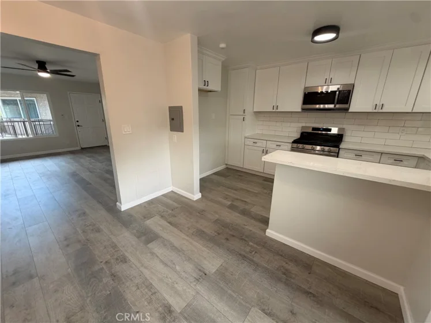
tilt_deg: -14.9
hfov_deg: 102.1
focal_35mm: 14
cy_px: 162
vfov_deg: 85.7
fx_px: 174
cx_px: 216
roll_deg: -1.9
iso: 160
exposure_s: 1/120
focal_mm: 2.22
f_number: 2.2
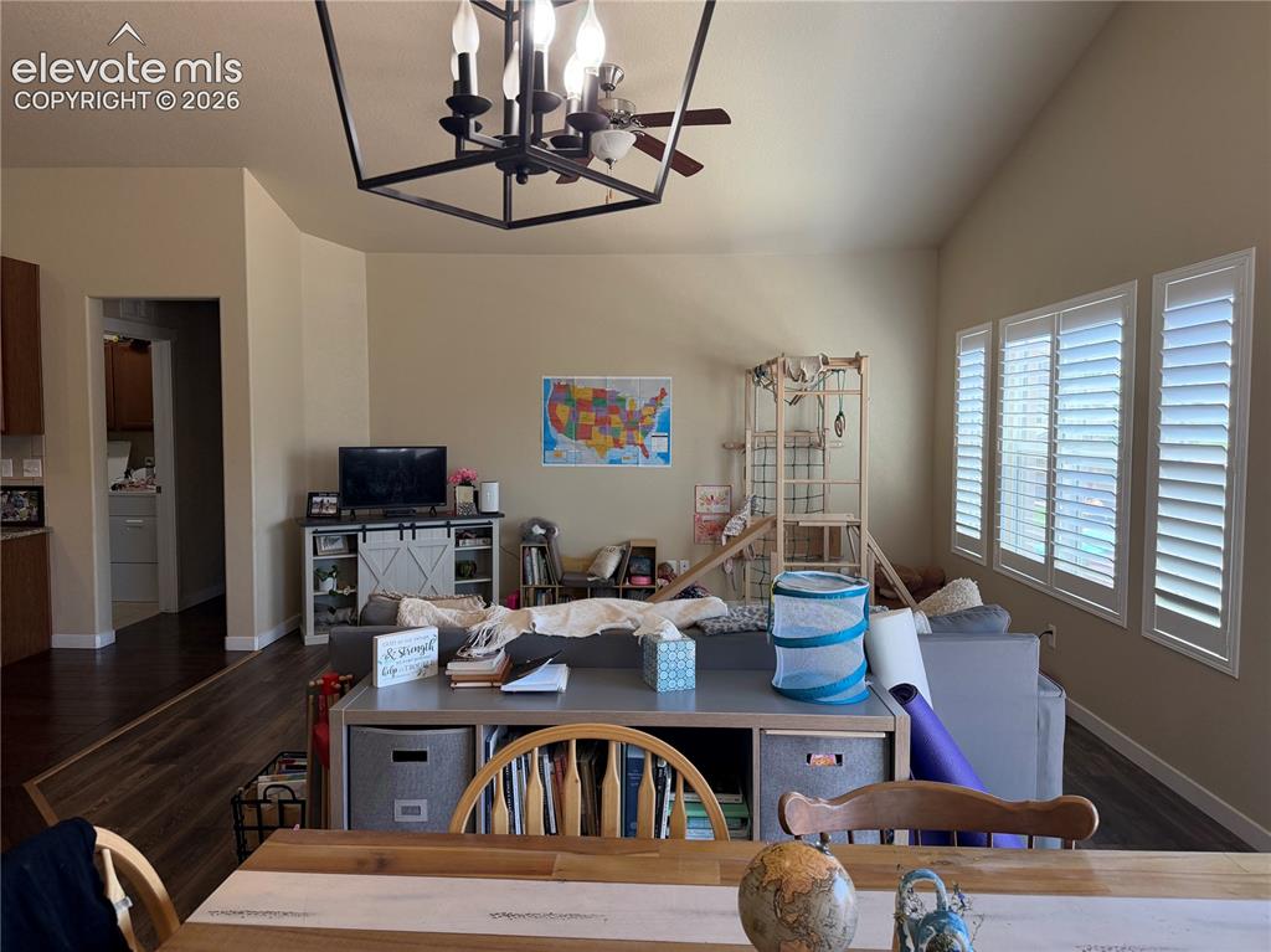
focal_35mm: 24
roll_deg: +0.2
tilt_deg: -2.9
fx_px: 881
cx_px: 636
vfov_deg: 56.8
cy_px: 476
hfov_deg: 71.6
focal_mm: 6.76
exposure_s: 1/215
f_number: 1.78
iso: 200
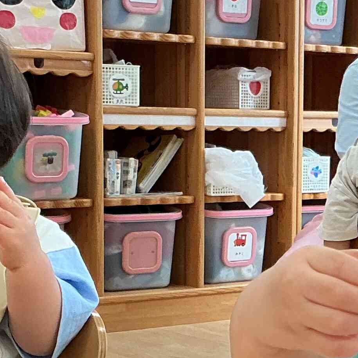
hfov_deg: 15.1
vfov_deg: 15.4
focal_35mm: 113
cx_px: 388
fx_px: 1322
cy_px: 264
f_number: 1.8
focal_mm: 3
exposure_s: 1/120
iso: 50
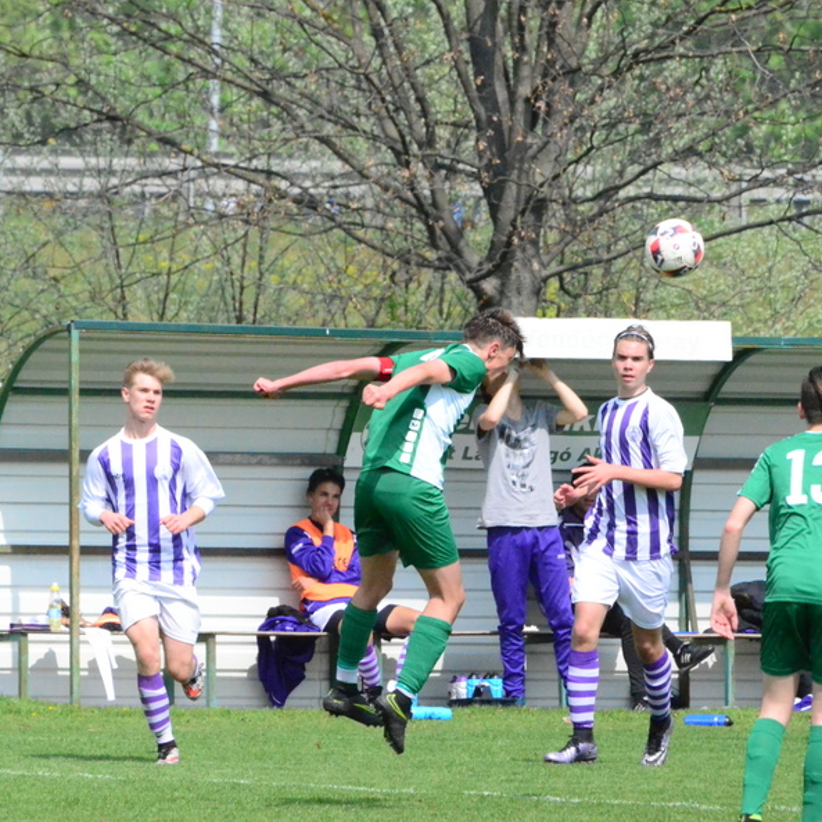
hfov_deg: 3.0
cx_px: 417
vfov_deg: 3.0
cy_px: 412
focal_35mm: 579
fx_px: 15555
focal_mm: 300
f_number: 13
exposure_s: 1/8000
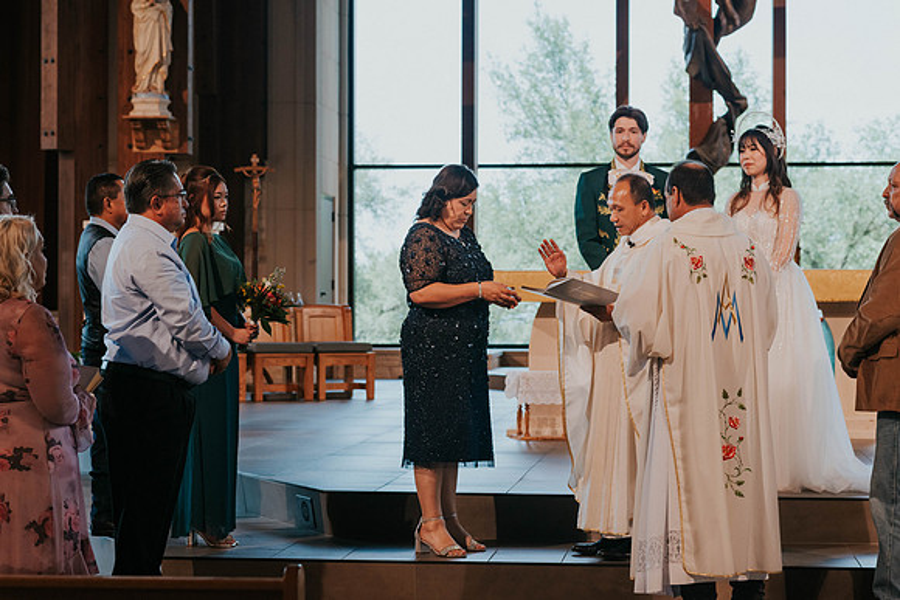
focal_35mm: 87
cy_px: 300
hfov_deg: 23.3
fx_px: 2184
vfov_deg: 15.7
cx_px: 450
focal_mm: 85
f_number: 5.6
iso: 800
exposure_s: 1/200
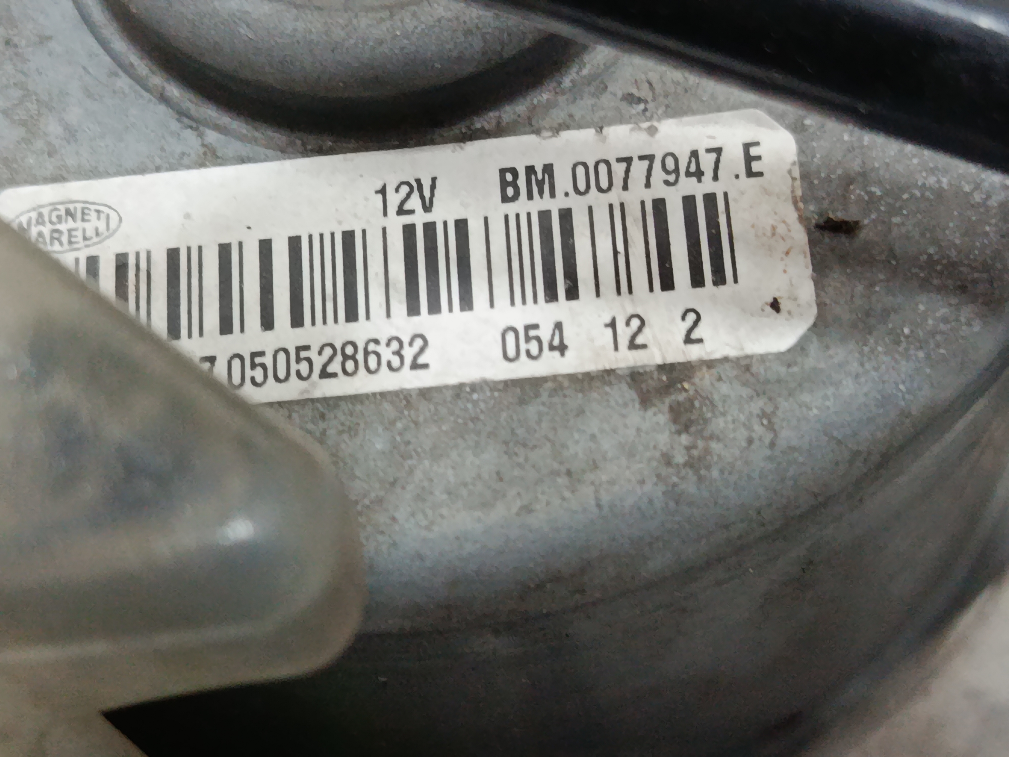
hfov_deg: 29.8
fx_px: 1895
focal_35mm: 65
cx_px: 504
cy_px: 378
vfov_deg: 22.6
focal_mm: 5.24
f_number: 1.7
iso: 1073
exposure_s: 1/33.3
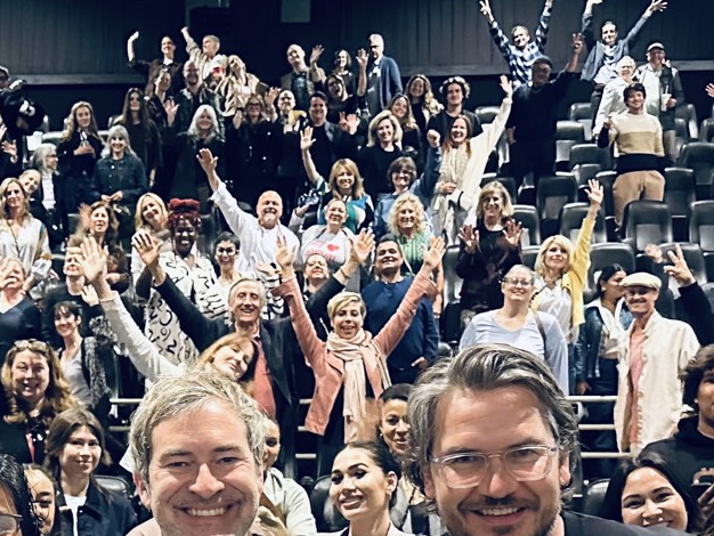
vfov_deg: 20.9
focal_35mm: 69
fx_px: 1424
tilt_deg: -4.0
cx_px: 148
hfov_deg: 27.6
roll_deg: -0.6
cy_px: 481
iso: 1600
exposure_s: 1/30
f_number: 1.78
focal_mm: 6.86
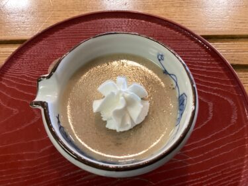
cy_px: 93
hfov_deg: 58.4
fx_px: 222
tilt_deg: -64.2
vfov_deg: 45.4
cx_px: 124
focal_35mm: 31
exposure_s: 1/50
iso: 250
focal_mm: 3.3
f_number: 2.4
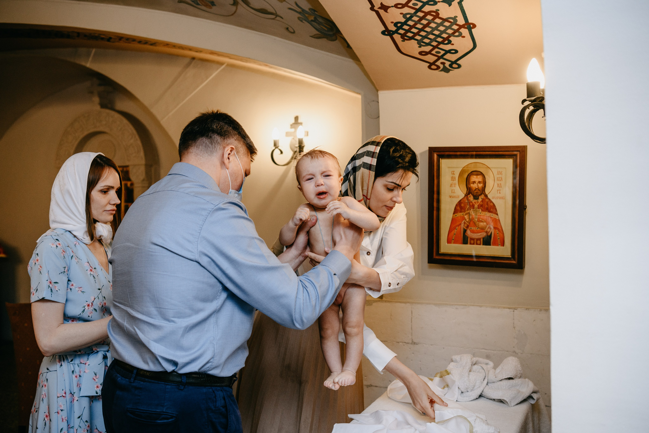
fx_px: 680
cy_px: 216
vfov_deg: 35.3
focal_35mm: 38
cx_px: 324
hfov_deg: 51.1
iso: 640
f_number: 3.5
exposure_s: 1/160
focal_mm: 36
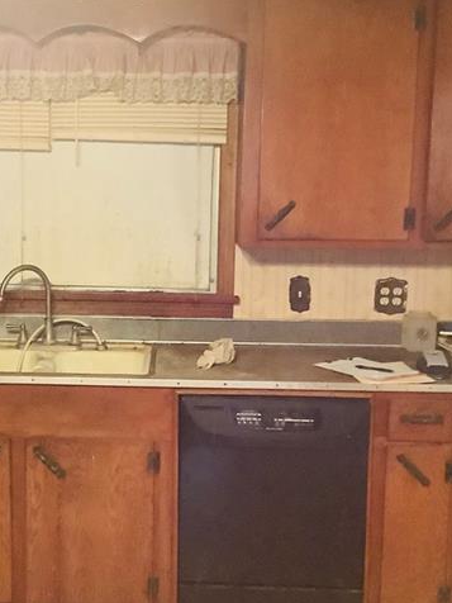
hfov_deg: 28.8
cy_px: 302
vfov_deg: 38.2
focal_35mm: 50
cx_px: 133
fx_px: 871
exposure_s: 1/30
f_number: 2.4
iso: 400
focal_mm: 3.3
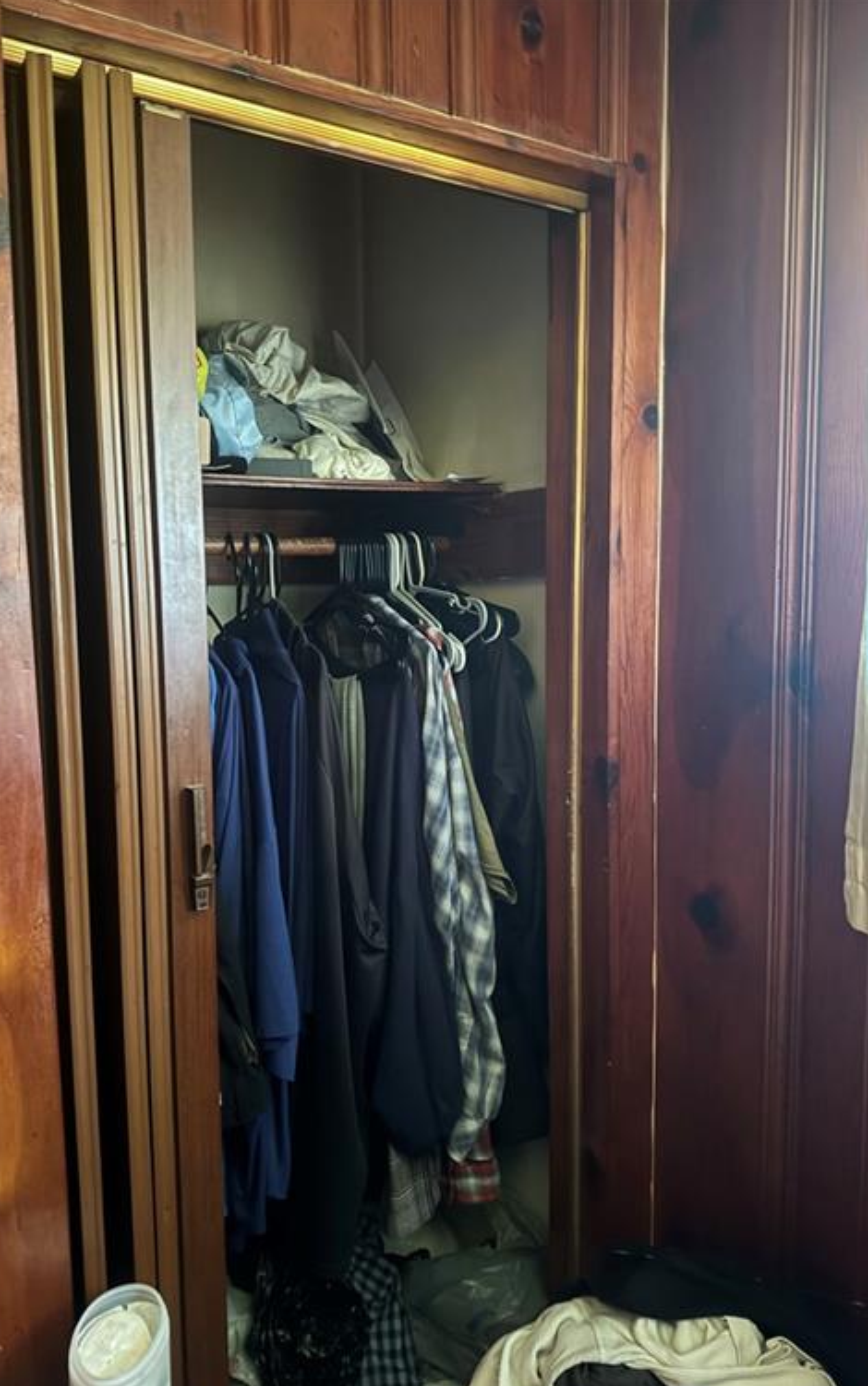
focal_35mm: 26
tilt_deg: -7.9
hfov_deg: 47.5
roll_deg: +0.0
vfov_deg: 70.4
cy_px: 699
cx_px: 384
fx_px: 983
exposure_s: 1/15
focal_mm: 6.76
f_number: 1.78
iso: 1250
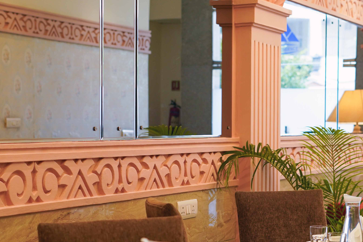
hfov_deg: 21.2
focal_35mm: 96
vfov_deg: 14.2
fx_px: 968
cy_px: 174
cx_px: 211
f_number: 2.8
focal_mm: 50
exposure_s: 1/100
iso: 640
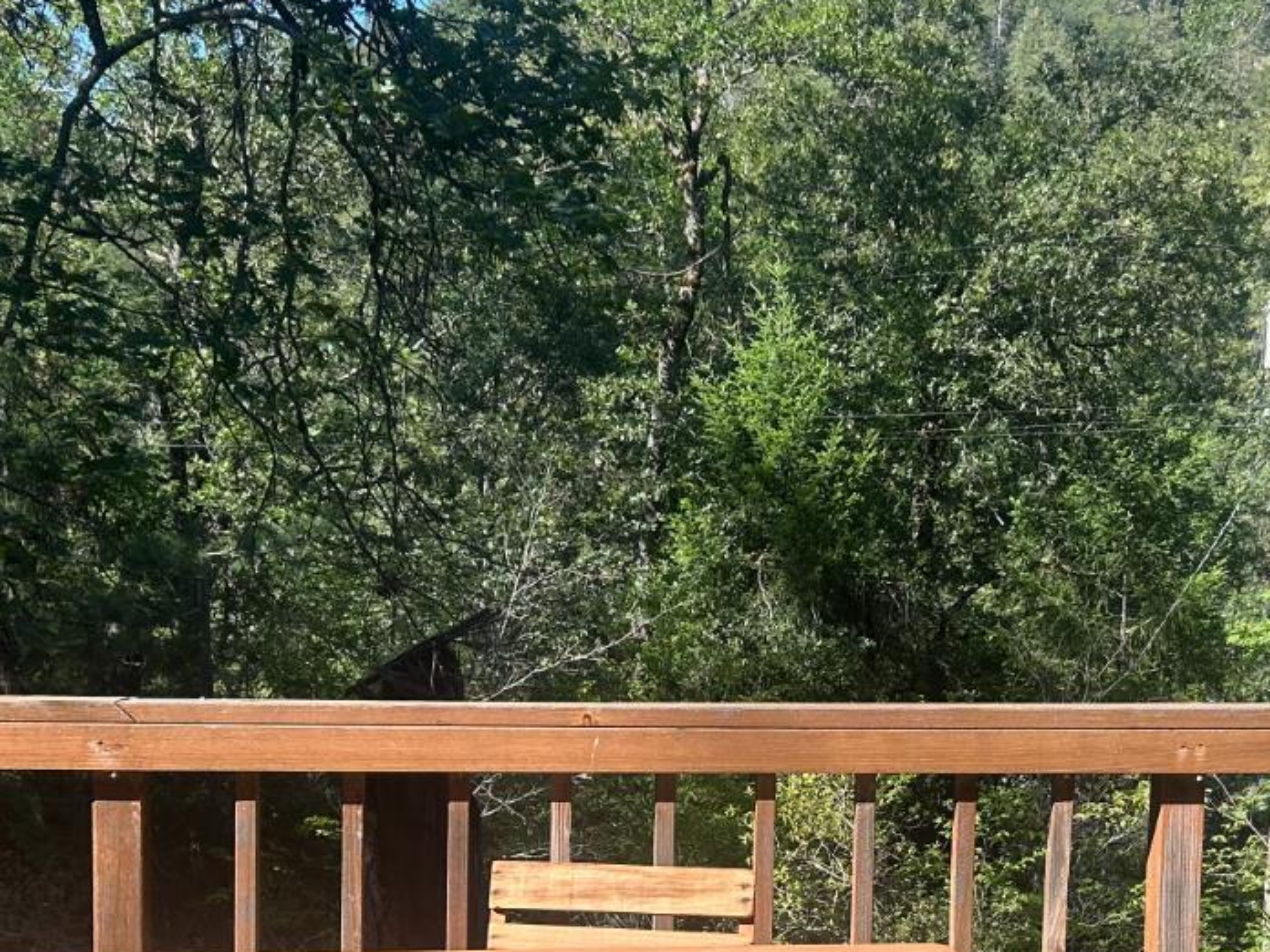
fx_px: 2055
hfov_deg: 34.2
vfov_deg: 25.6
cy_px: 772
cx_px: 755
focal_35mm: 56
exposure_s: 1/1209
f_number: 1.5
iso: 50
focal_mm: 5.7
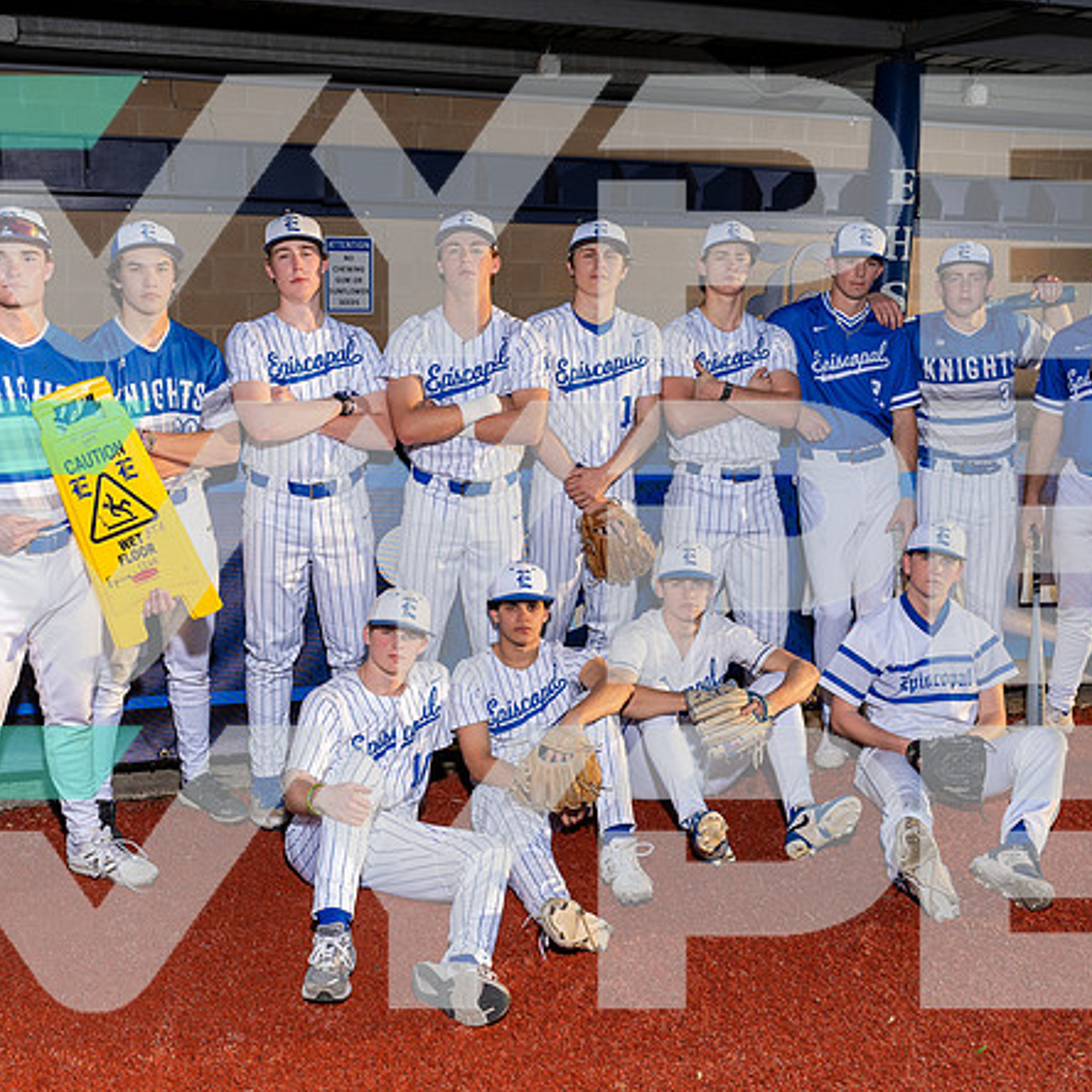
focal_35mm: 39
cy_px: 549
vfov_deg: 42.8
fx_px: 1392
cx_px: 506
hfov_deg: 42.8
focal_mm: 29
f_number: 8
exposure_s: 1/250
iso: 160
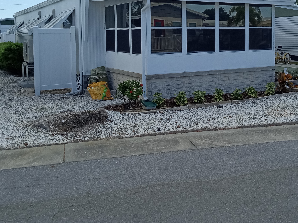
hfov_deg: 43.7
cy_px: 54
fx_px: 370
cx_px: 177
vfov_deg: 32.9
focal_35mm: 43
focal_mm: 3.71
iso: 104
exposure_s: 1/1161
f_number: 2.2
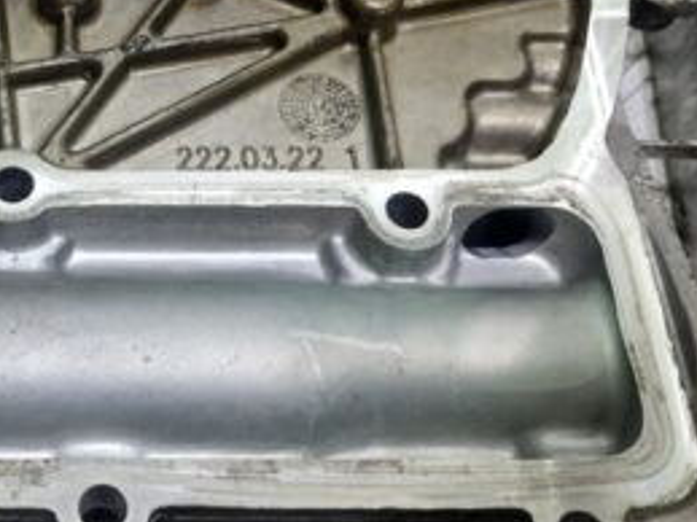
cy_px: 186
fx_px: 1167
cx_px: 51
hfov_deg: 31.5
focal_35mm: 58
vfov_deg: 25.1
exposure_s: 1/50
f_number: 1.8
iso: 100
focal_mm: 5.23
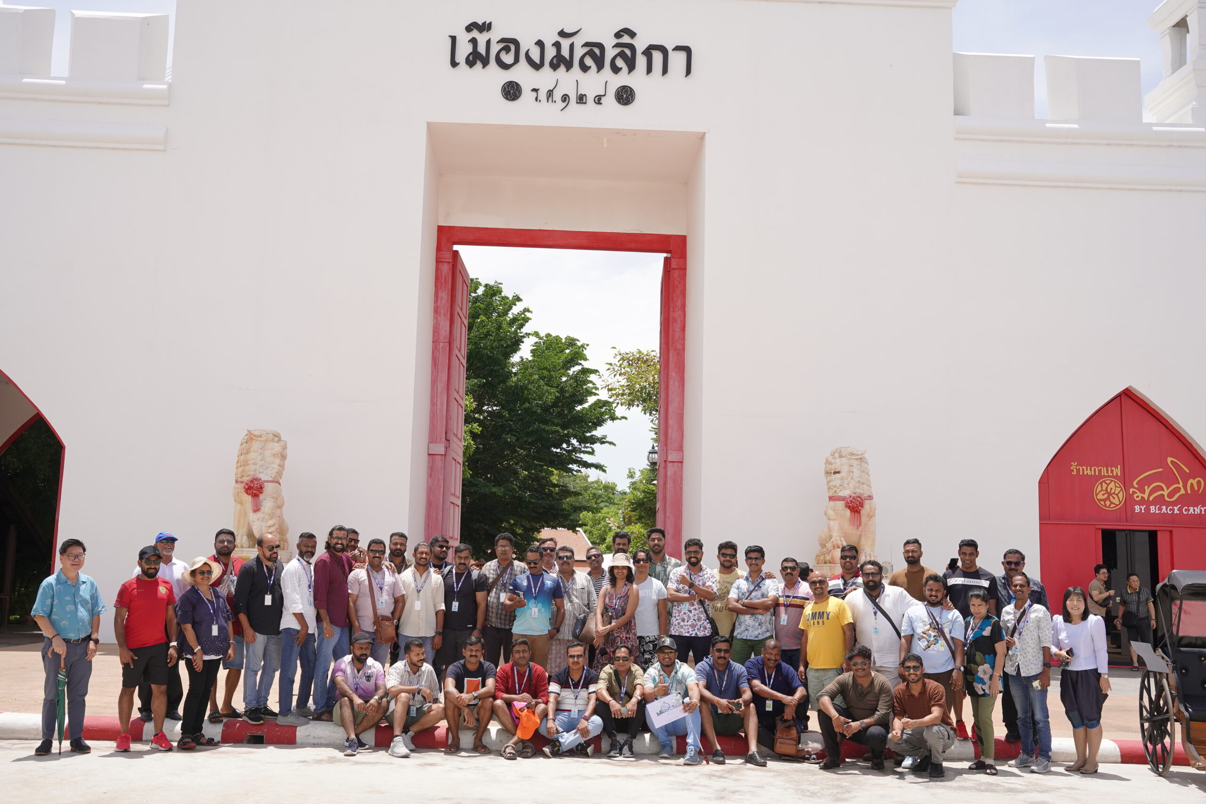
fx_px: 1213
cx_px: 603
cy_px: 402
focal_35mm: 36
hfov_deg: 52.9
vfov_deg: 36.7
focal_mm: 36.2
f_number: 7.1
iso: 250
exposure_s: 1/640
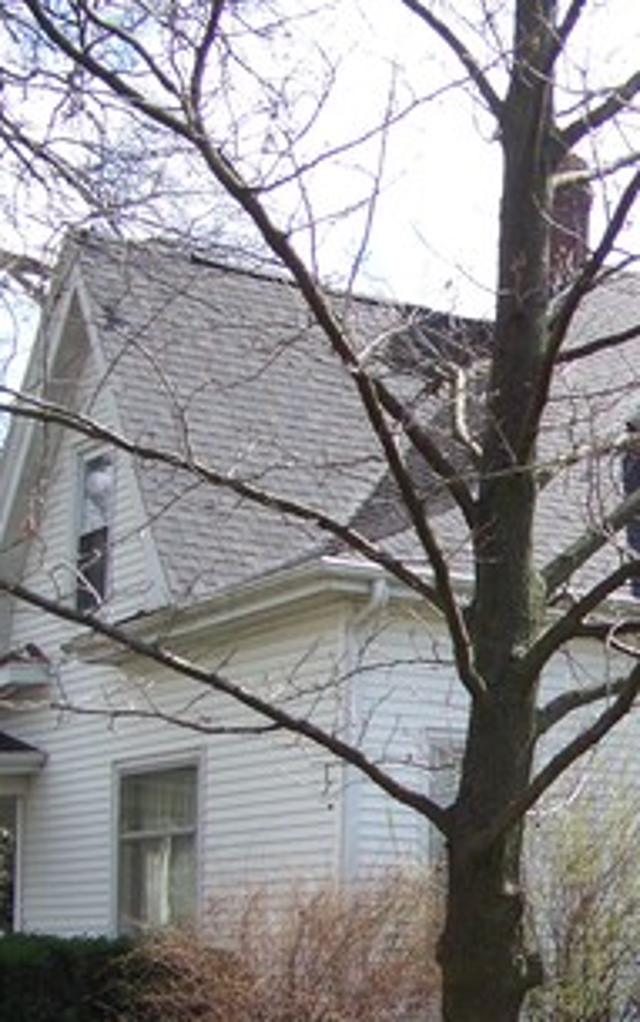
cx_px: 747
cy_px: 704
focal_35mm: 80
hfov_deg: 15.8
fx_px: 2229
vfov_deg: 25.6
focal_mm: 5.85
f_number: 2.8
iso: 67
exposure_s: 1/500
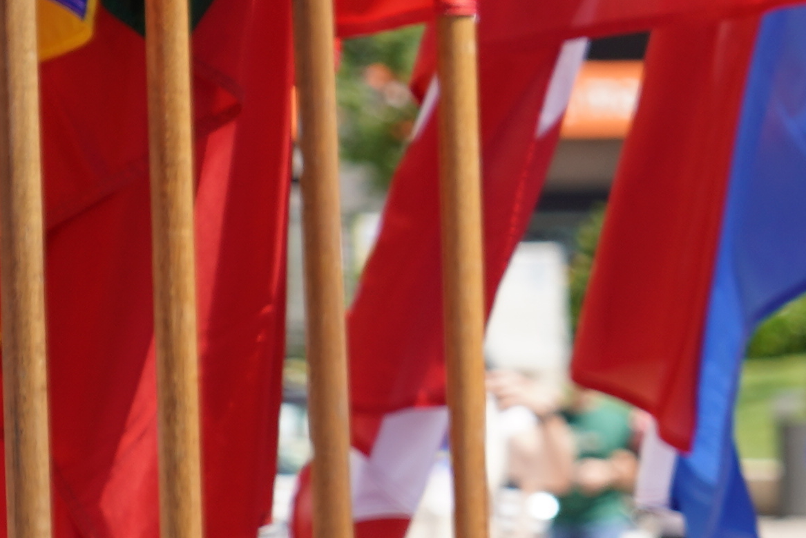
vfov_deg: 3.4
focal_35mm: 406
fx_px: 9089
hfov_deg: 4.9
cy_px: 660
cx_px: 1957
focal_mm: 79
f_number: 5.6
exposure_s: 1/350
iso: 100
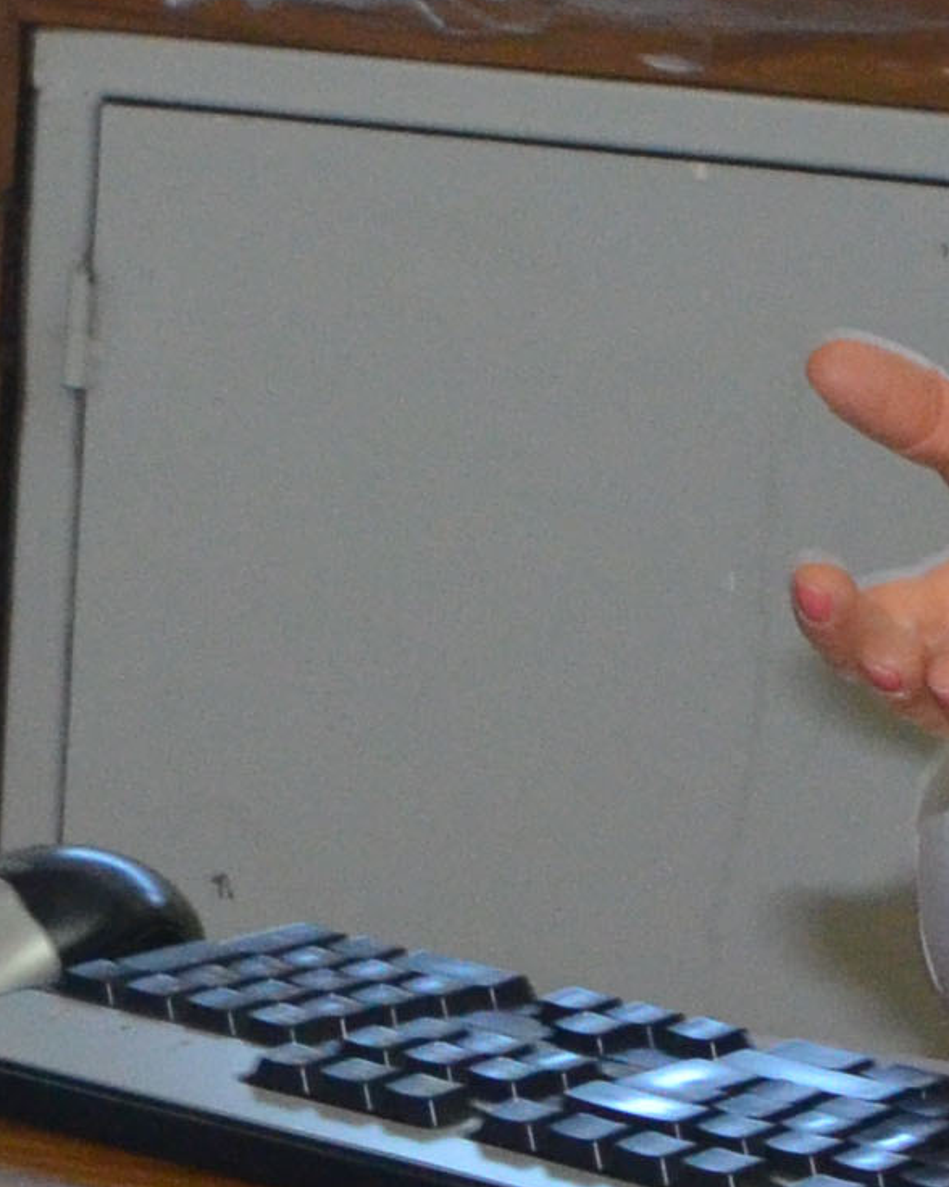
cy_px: 1022
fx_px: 8602
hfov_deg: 6.3
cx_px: 163
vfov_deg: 7.9
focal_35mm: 245
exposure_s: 1/60
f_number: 8
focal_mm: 26
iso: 1600
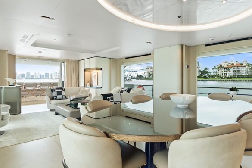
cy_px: 87
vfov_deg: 59.5
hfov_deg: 80.1
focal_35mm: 21
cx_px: 153
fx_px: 147
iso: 800
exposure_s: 1/20
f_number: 9
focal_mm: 16
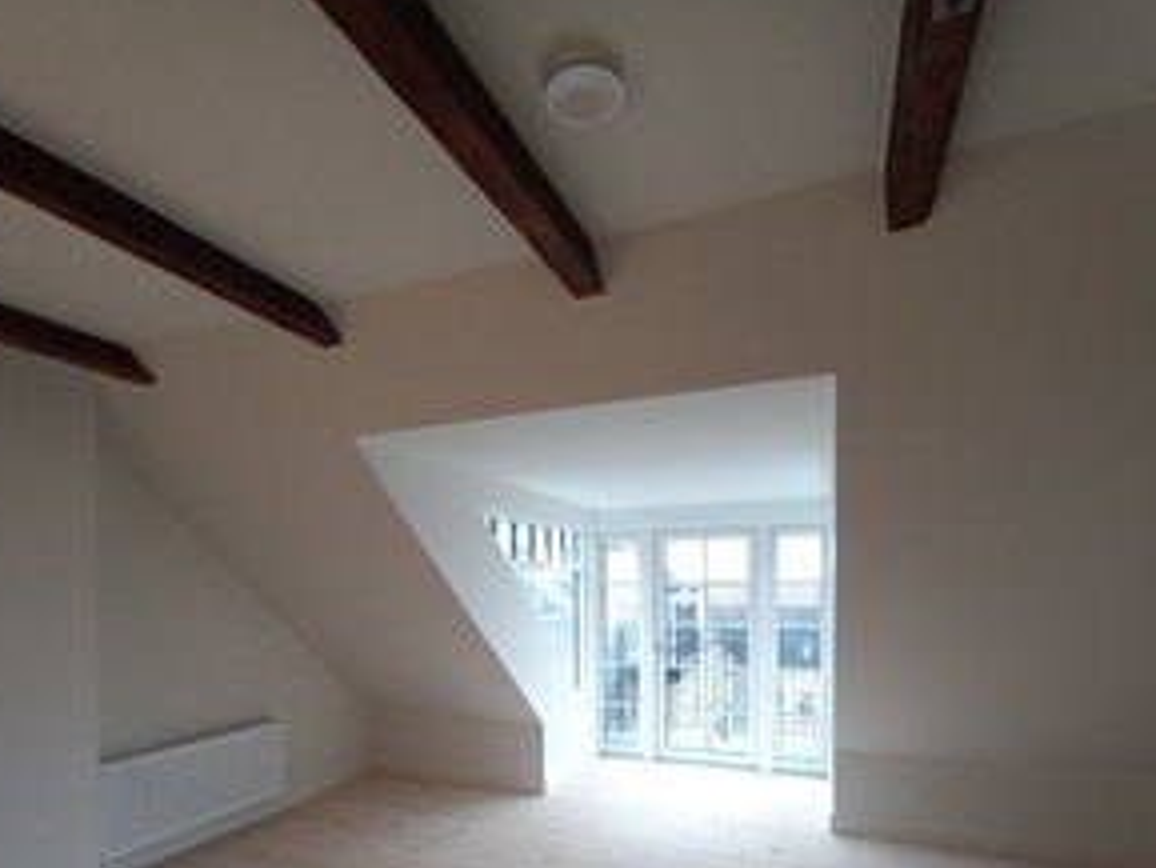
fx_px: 601
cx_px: 548
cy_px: 580
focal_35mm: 18
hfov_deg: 87.7
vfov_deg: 69.6
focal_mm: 1.42
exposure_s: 1/33.3
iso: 160
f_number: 2.2
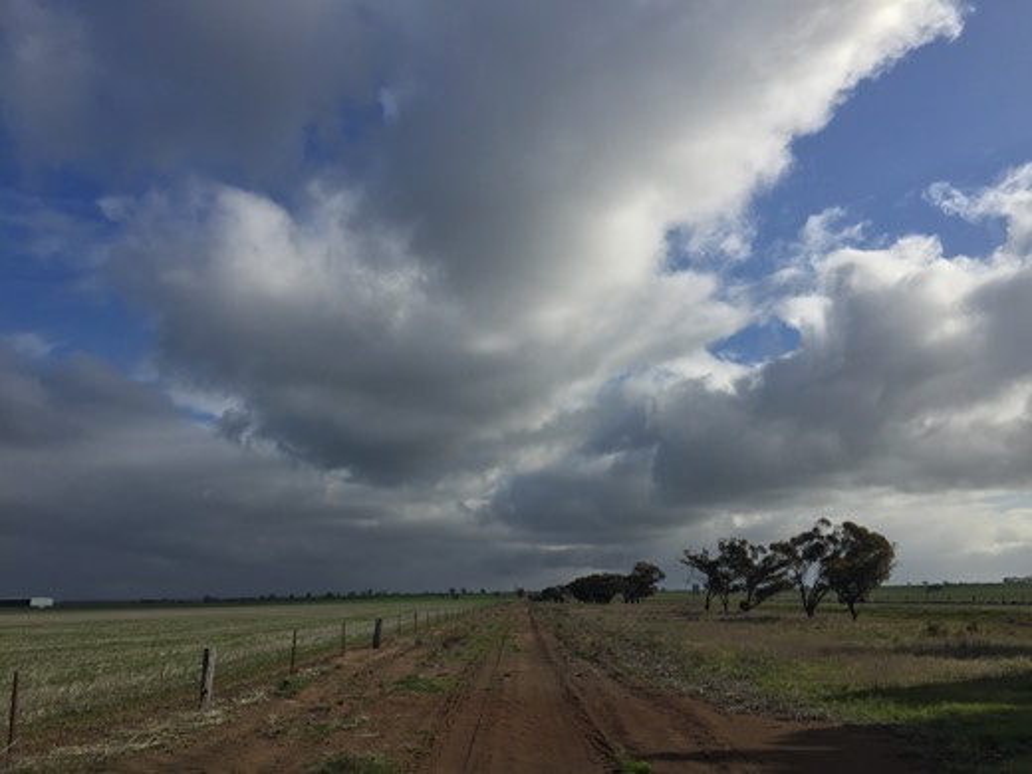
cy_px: 387
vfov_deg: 48.2
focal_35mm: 29
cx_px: 516
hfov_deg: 61.7
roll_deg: +0.5
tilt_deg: +12.9
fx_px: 865
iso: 32
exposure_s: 1/3300
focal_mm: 4.15
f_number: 2.2
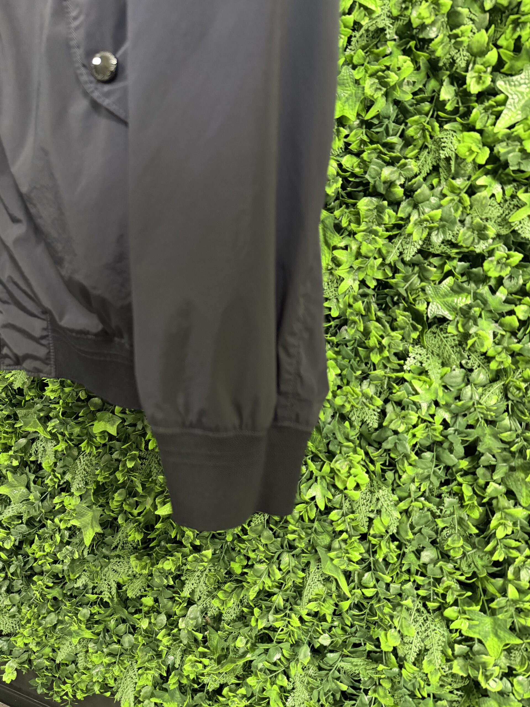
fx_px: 490
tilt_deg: -8.3
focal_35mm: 24
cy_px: 354
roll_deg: -0.2
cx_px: 265
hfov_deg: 56.8
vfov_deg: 71.6
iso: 800
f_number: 1.78
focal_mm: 6.76
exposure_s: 1/36
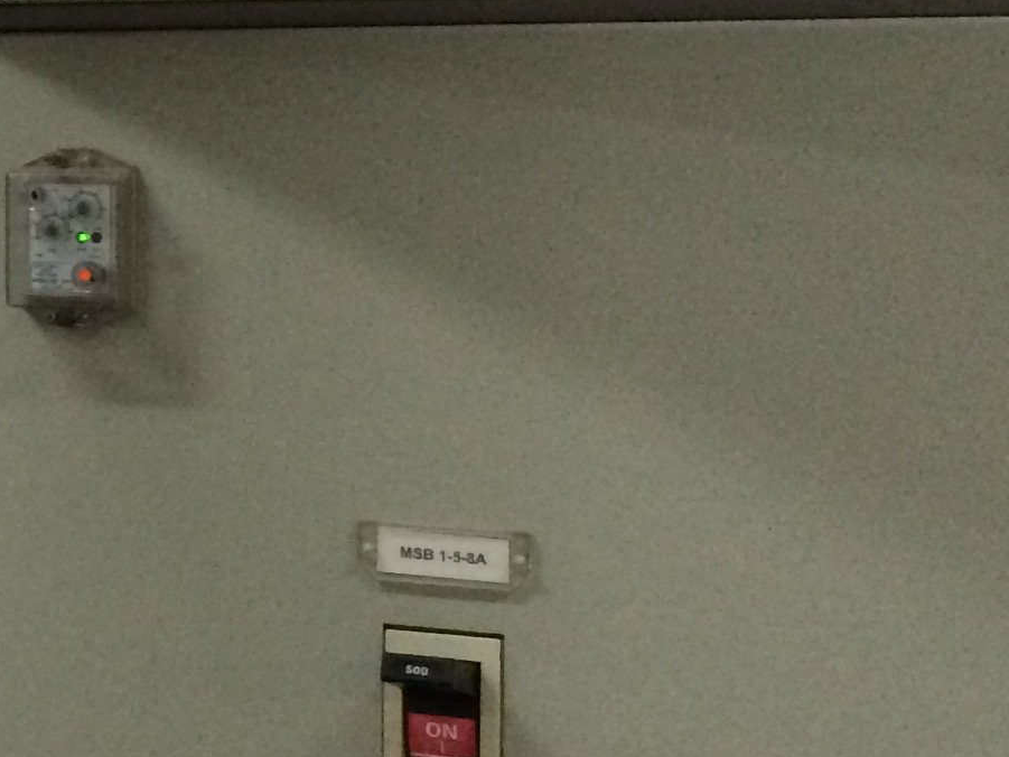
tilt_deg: -7.0
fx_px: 3061
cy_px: 311
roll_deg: +0.0
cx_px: -613
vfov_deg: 14.1
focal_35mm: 105
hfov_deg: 16.6
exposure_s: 1/33
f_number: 2.2
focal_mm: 4.15
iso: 320
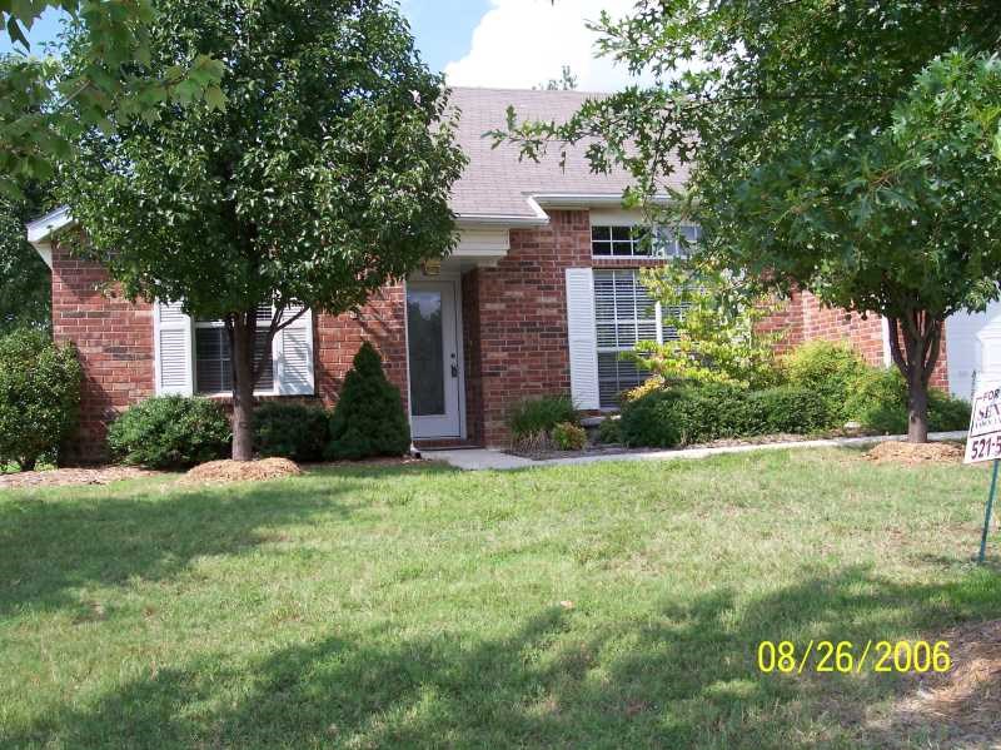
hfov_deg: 49.0
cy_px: 375
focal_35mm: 38
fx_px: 1098
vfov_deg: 37.7
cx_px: 500
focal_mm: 8
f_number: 4.8
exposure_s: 1/350
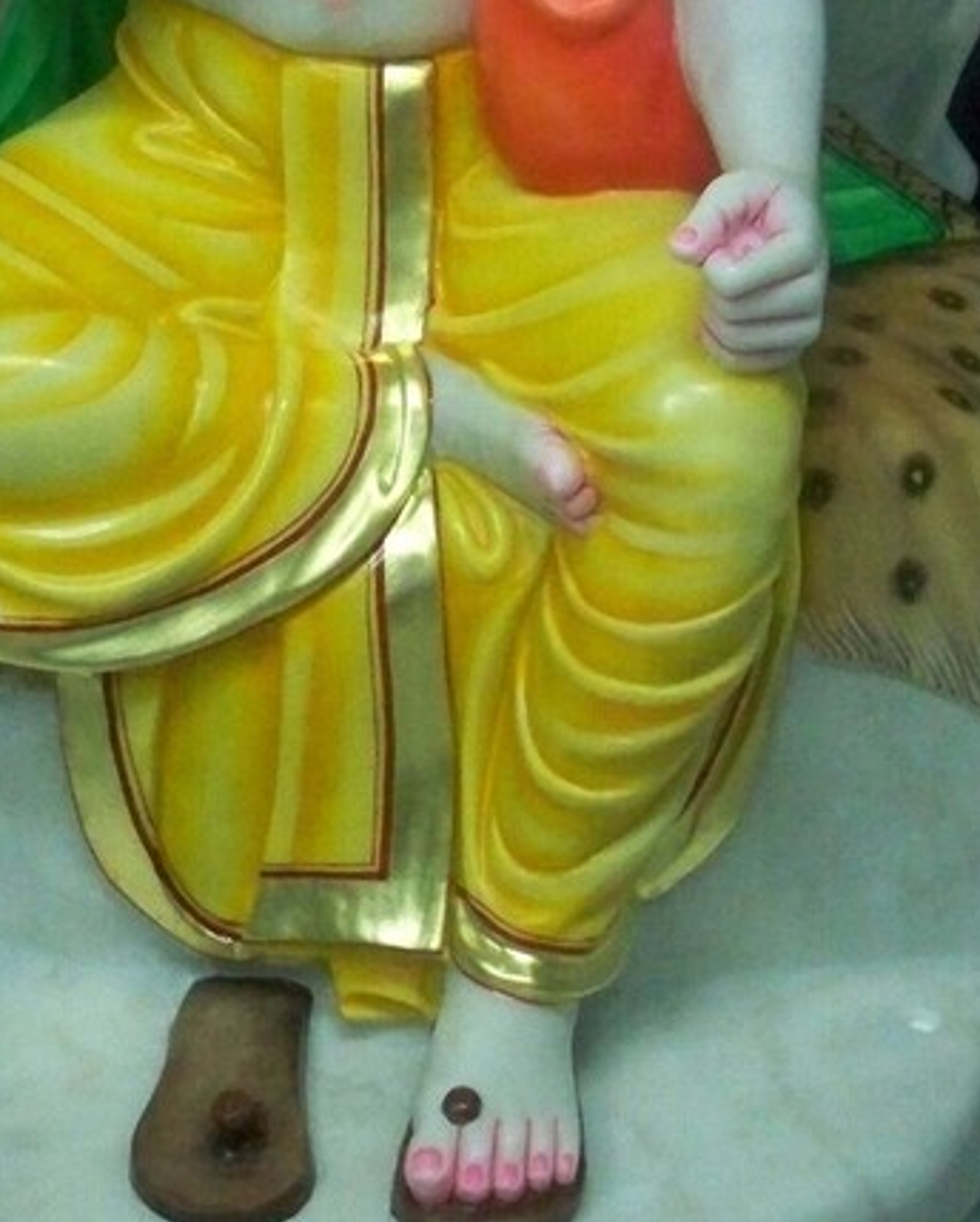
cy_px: -85
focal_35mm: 125
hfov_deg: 12.3
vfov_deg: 15.0
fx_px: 4525
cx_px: 330
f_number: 4
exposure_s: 1/30
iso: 1000
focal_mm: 9.7
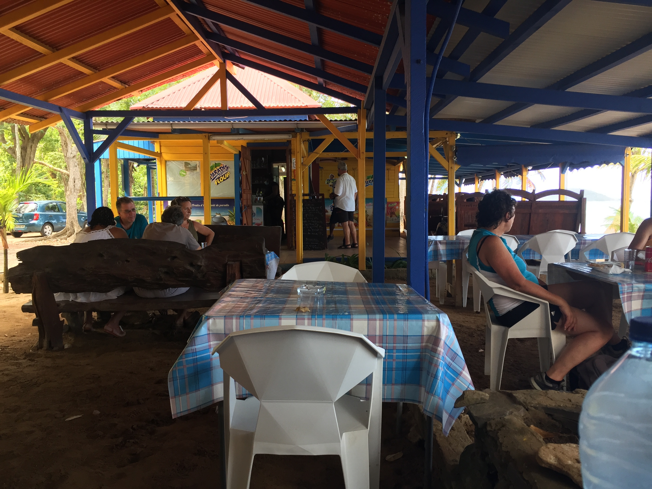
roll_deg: +0.1
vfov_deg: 48.2
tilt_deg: -4.5
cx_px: 326
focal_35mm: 29
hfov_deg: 61.7
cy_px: 244
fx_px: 546
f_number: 2.2
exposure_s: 1/100
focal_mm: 4.15
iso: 50
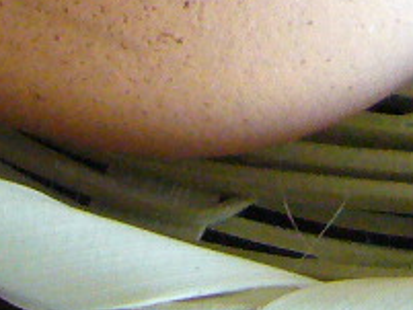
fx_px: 2662
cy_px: -620
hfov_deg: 8.8
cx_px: 419
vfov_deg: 6.2
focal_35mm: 223
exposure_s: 1/20
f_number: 2.8
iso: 400
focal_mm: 5.8
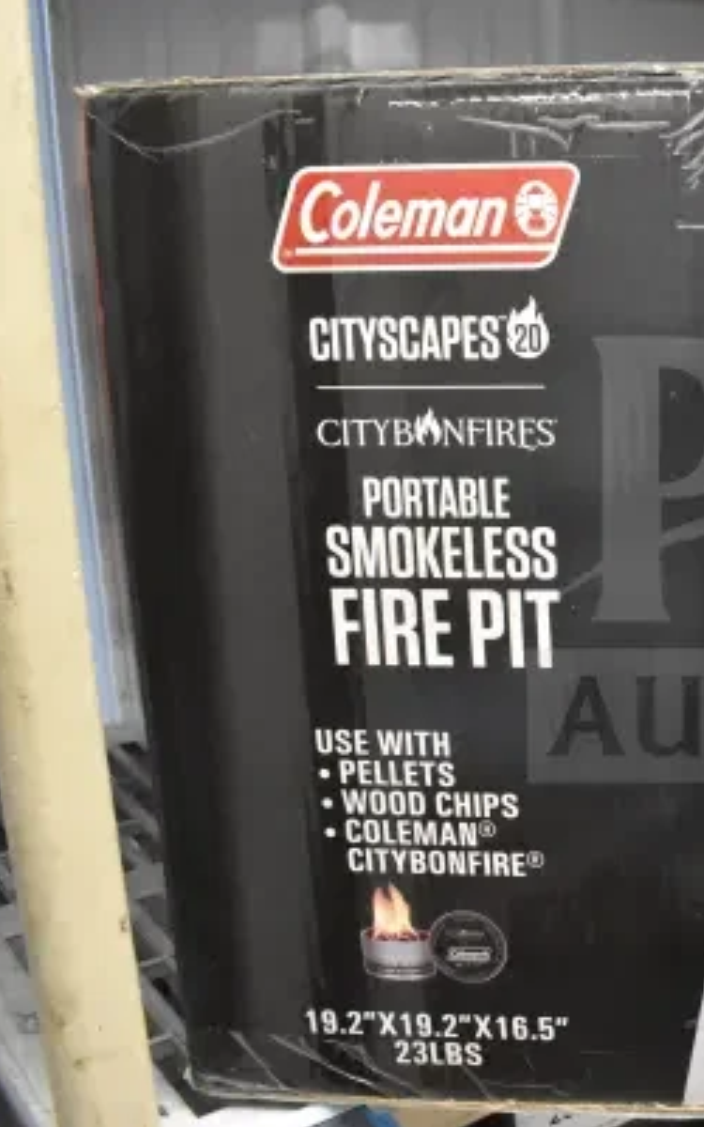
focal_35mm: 42
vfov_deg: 47.2
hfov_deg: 27.0
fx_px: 1289
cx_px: 842
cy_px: 559
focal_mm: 18
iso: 6400
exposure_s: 1/125
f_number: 5.6
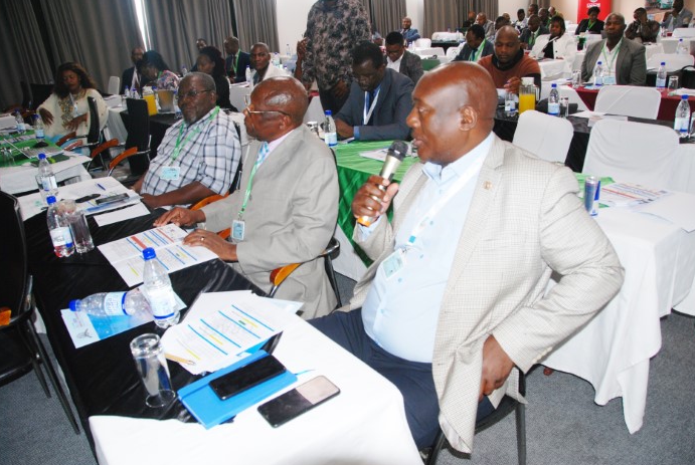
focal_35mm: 28
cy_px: 229
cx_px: 358
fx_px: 541
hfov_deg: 65.4
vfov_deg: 46.5
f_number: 3.5
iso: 200
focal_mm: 18
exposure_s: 1/60
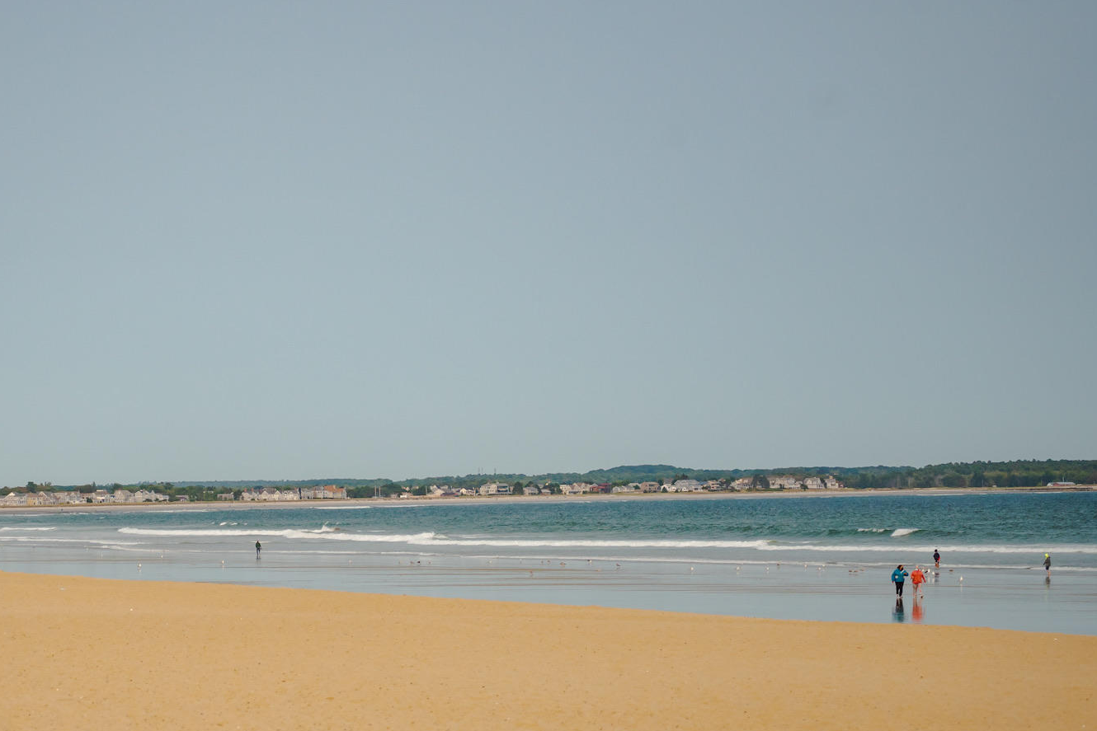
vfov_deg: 8.9
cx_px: 261
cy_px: 535
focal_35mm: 154
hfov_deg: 13.3
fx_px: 4693
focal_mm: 100
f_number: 5.6
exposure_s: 1/1600
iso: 640
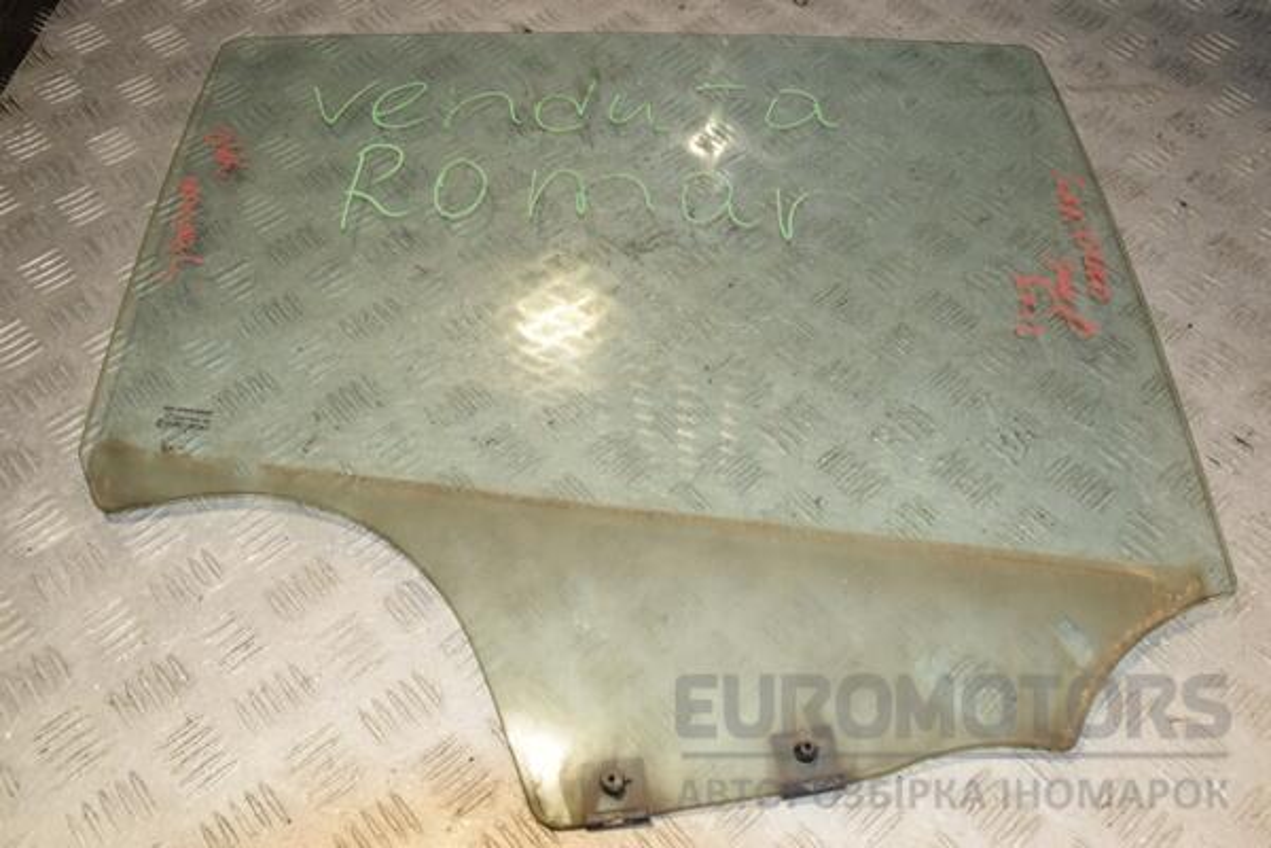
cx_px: 636
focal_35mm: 33
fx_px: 1165
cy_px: 424
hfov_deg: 57.2
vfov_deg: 40.0
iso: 800
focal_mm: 22
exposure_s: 1/200
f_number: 10
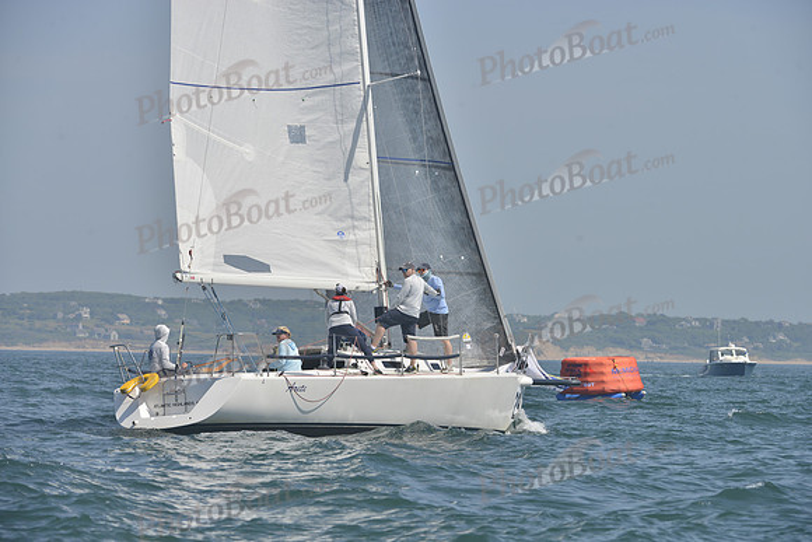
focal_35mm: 200
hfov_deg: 10.3
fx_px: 4512
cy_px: 271
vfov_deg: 6.9
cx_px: 406
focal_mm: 200
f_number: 8
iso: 280
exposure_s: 1/1000
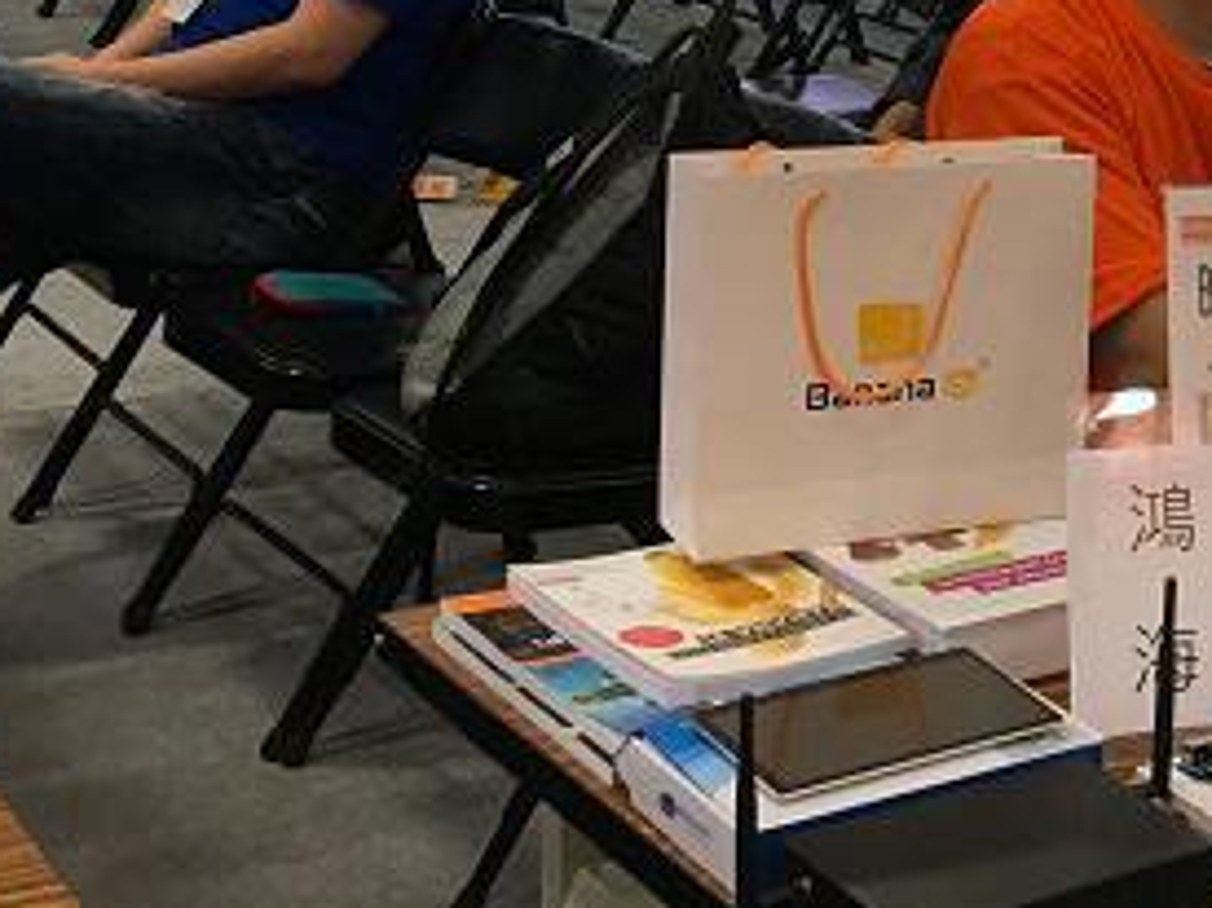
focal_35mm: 79
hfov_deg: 22.8
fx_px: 2765
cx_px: 1450
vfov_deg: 18.4
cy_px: 97
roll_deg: -3.7
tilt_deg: -10.1
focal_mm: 4.15
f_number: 2.2
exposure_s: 1/30
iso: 40
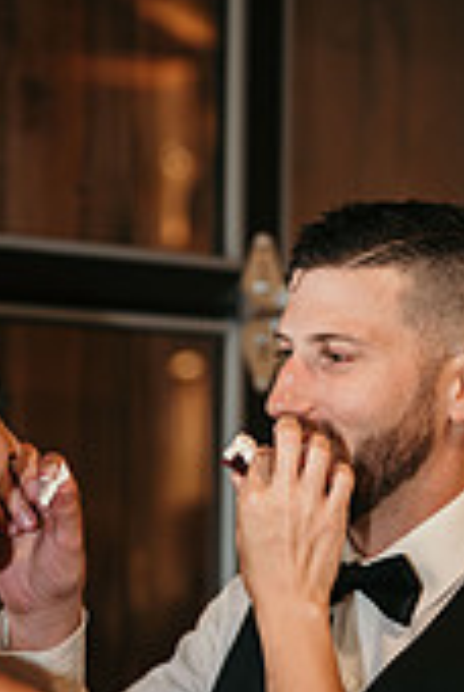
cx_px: 285
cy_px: 476
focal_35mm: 132
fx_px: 2541
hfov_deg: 10.4
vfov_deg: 15.5
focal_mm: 50
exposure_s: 1/100
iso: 640
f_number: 1.8
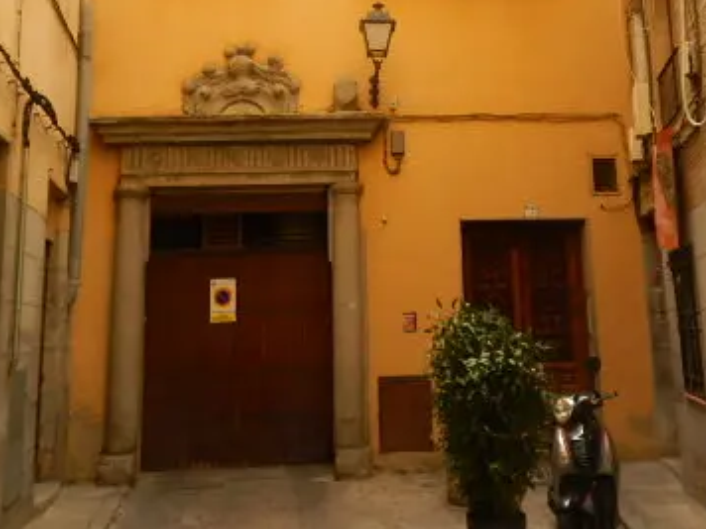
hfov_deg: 42.1
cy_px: 87
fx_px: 918
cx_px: 371
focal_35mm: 45
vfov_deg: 31.2
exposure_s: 1/200
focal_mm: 4.5
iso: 125
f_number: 3.2
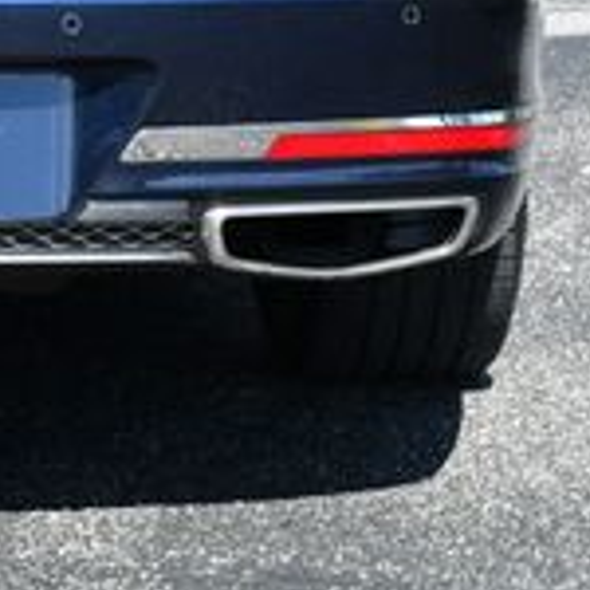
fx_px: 4204
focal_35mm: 218
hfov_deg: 7.9
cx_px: -264
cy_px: -236
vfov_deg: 7.9
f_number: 7.1
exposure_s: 1/250
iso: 200
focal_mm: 30
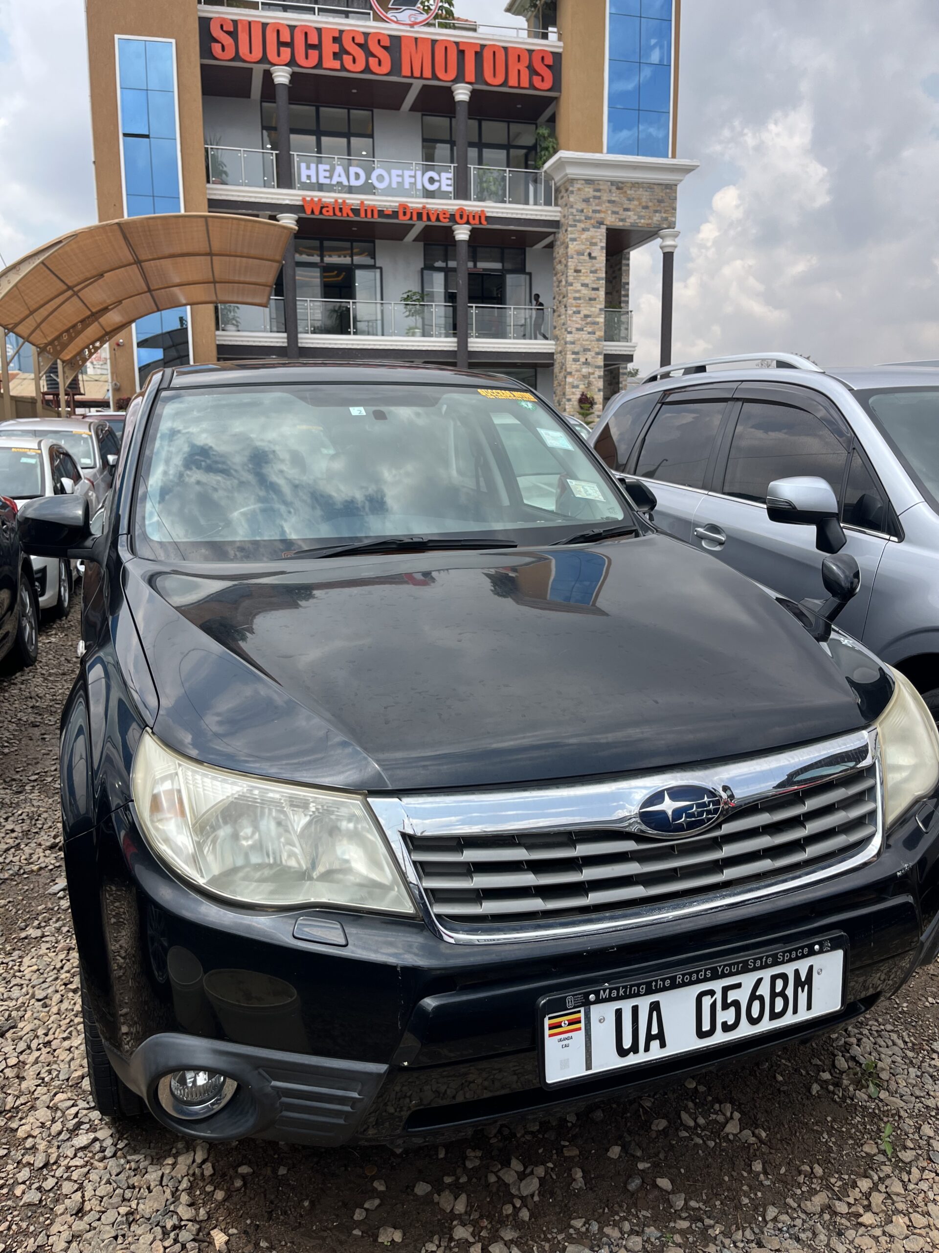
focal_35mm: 26
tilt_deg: -11.3
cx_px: 470
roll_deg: +1.9
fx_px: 940
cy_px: 626
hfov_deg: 53.1
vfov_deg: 67.3
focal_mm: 5.1
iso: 50
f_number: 1.6
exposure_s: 1/1957
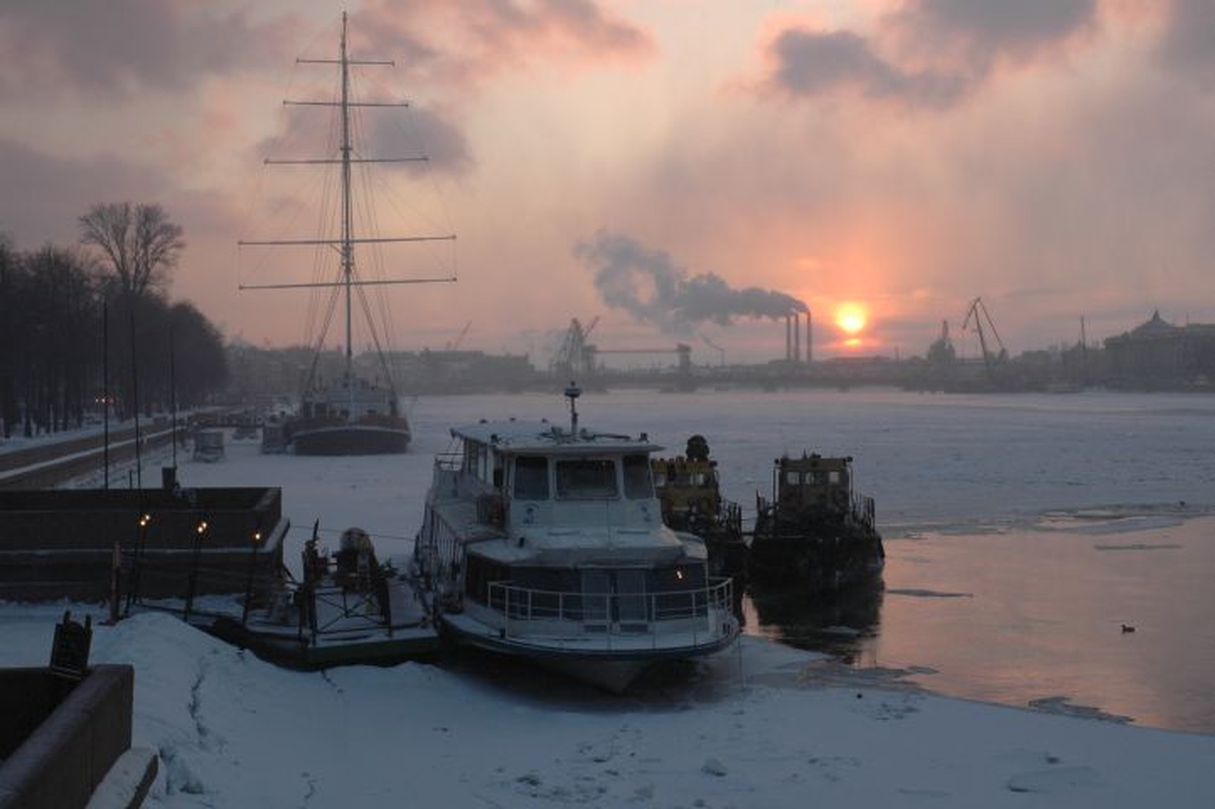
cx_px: 608
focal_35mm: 66
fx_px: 2226
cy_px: 404
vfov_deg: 20.6
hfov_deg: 30.5
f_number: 11
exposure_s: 1/60
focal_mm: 44
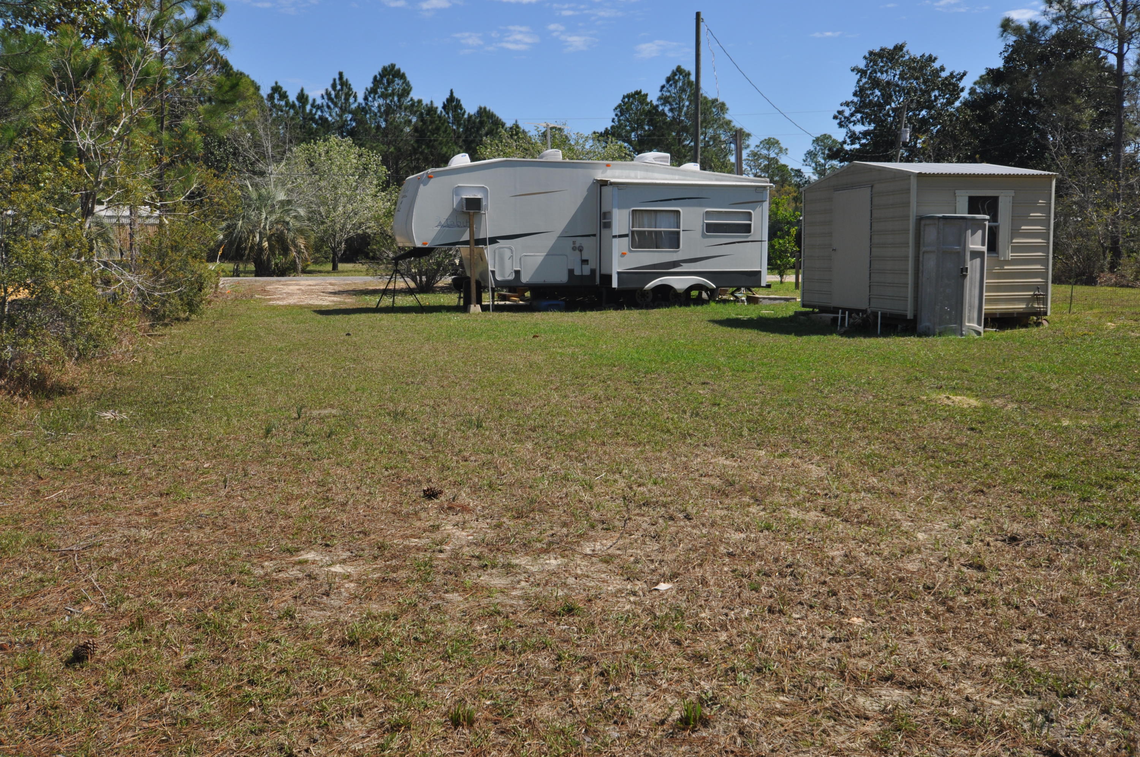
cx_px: 570
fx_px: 1044
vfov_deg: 39.9
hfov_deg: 57.3
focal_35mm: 33
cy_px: 378
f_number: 9
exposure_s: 1/320
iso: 200
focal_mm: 22
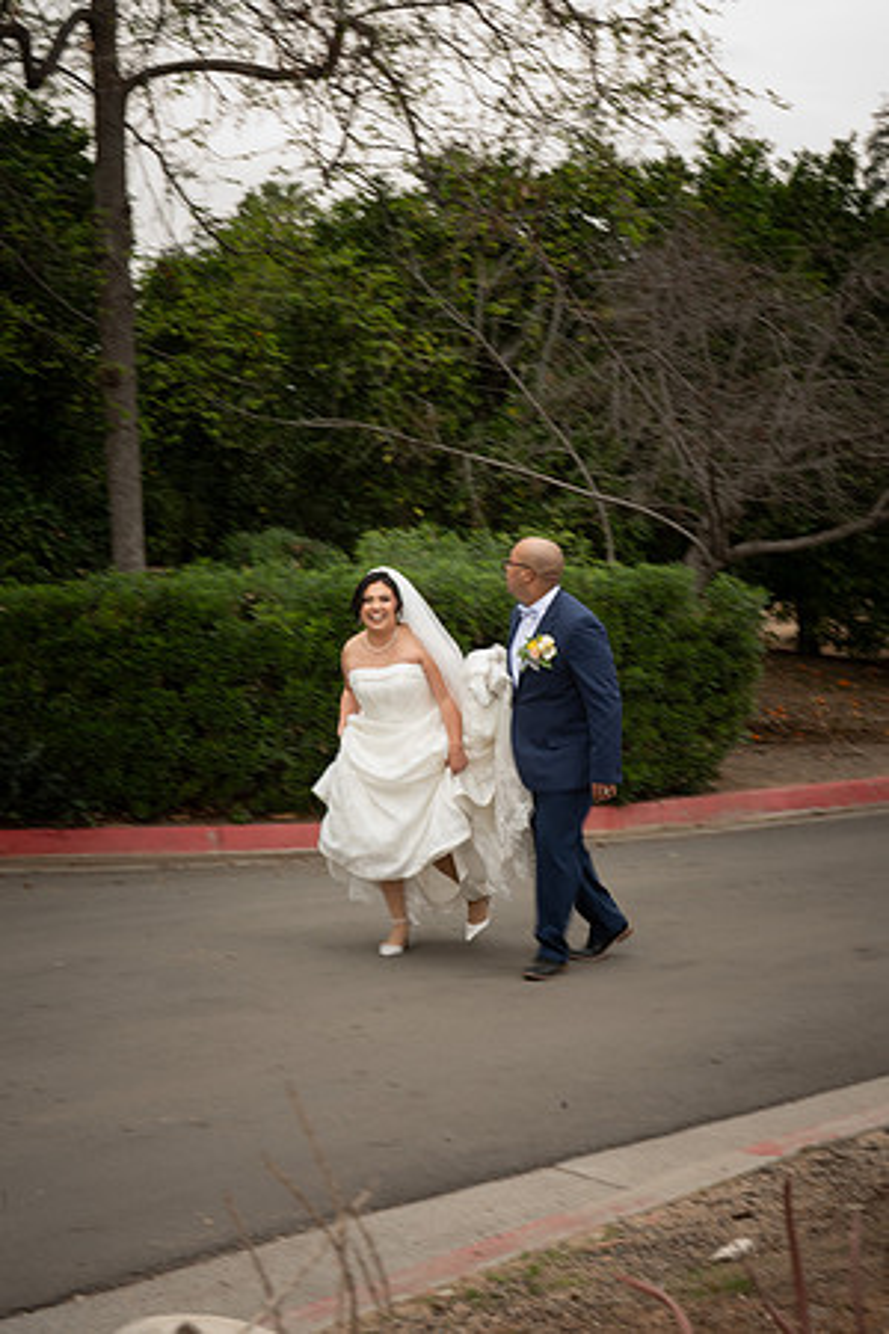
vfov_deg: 28.8
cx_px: 444
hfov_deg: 19.5
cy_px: 667
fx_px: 2593
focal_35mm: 70
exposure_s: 1/25
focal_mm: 70
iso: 640
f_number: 16
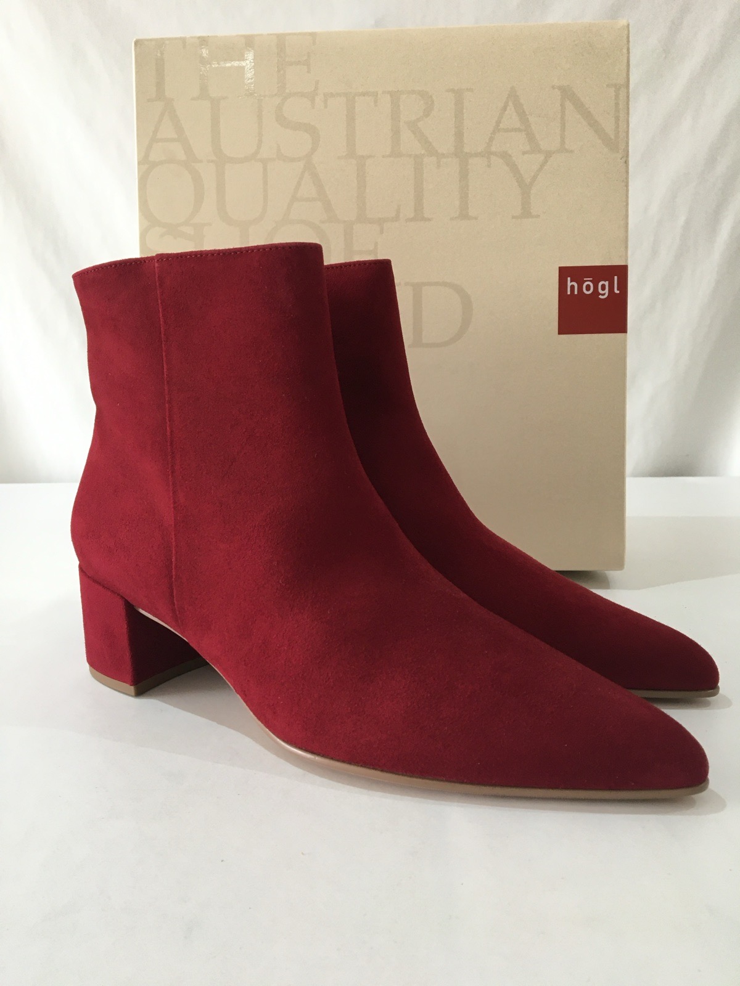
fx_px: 827
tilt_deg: -10.1
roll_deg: -0.1
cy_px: 493
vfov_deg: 61.7
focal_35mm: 29
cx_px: 370
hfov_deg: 48.2
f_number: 2.2
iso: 64
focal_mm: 4.15
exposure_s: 1/33
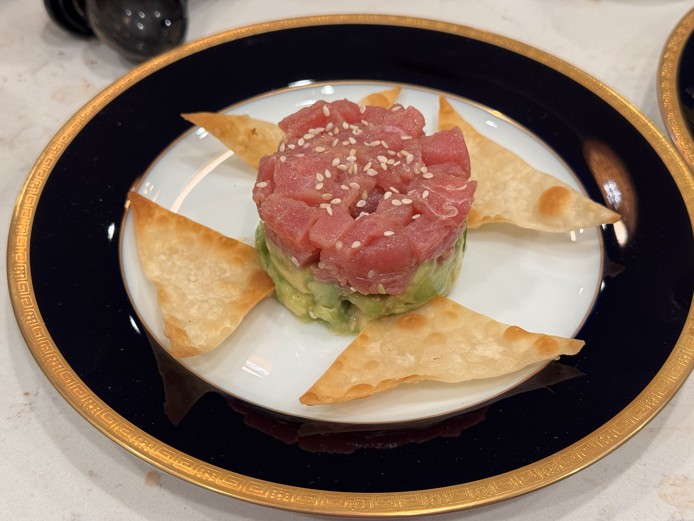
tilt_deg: -47.4
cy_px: 260
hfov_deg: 39.7
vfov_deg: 30.3
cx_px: 347
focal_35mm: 48
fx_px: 962
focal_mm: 6.76
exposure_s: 1/60
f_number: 1.78
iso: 80
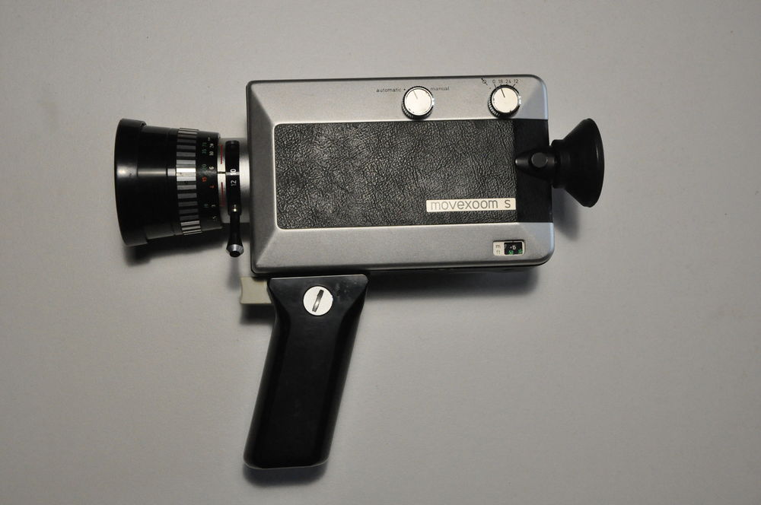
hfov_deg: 37.9
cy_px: 252
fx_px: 1108
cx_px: 380
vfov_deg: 25.7
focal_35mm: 52
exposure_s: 1/200
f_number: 7.1
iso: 3200
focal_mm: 35
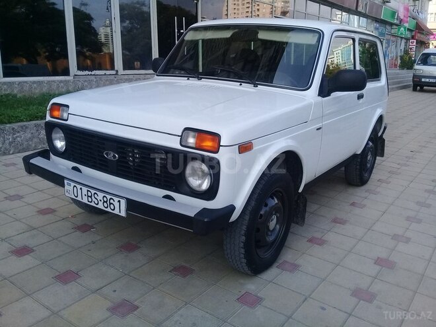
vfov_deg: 45.4
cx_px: 218
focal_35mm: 31
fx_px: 390
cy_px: 164
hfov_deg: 58.4
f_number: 2.2
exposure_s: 1/602
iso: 50
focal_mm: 3.3
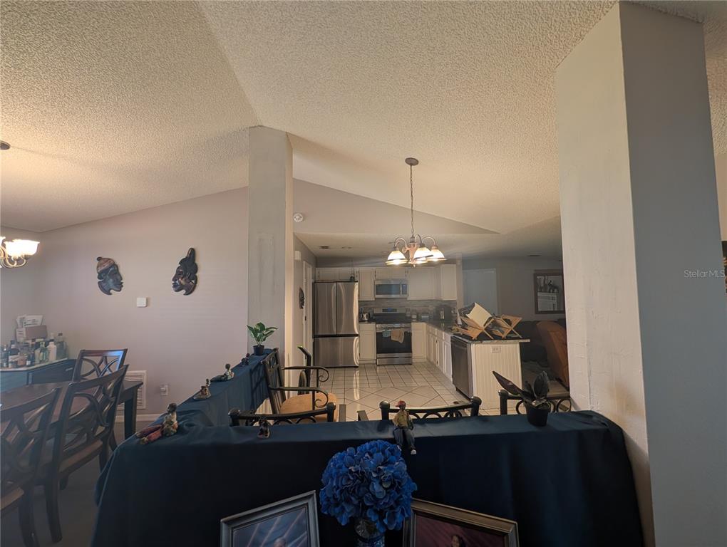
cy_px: 274
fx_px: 252
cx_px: 364
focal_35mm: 12
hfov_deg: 110.5
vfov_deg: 94.6
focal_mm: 2.02
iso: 64
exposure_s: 1/60
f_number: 1.7
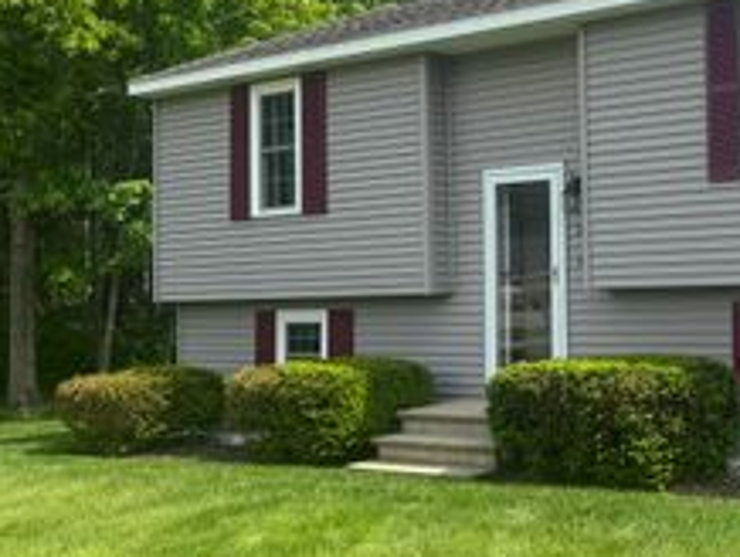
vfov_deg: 26.5
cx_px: 703
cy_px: 205
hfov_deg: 32.7
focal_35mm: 55
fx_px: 1177
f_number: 1.78
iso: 80
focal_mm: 6.76
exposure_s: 1/2604
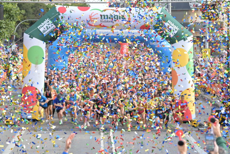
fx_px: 672
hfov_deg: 19.4
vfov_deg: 13.1
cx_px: 115
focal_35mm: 105
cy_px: 77
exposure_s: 1/3200
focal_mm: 70
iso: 640
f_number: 2.8
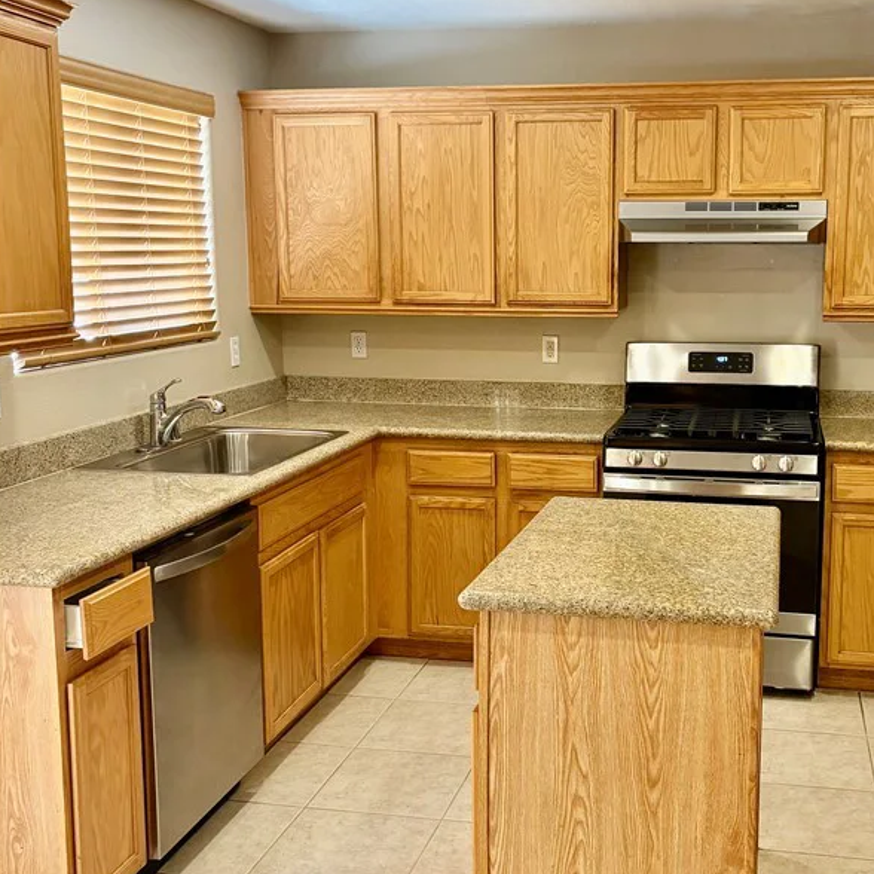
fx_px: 1143
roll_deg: -0.3
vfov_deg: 41.8
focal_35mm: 40
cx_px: 560
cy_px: 413
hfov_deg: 41.5
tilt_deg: -7.6
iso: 200
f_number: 1.6
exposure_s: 1/60
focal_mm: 5.96
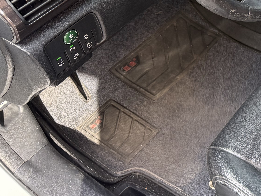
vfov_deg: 22.6
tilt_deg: -40.7
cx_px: 318
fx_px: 460
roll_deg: -4.4
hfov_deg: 27.6
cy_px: -22
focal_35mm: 61
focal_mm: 6.76
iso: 160
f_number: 1.78
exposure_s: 1/121
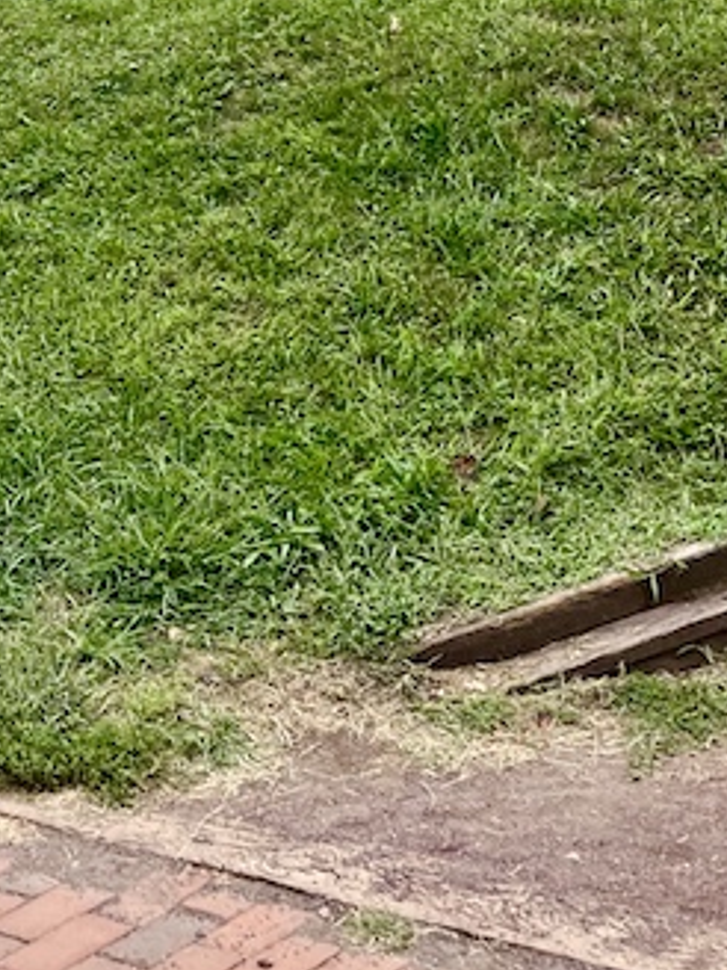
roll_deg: +1.1
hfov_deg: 24.0
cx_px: 426
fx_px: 1708
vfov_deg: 27.9
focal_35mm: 61
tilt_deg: +9.5
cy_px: -186
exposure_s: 1/470
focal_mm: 5.1
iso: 32
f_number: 1.6
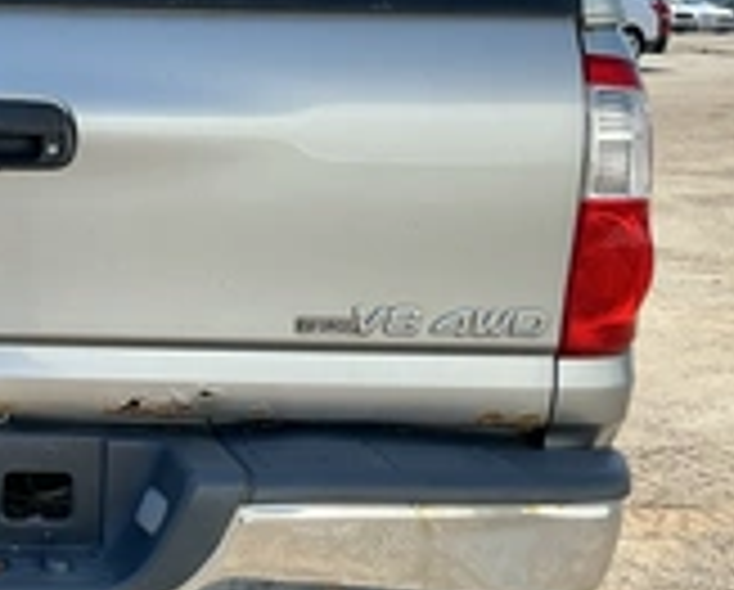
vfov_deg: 22.9
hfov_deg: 26.9
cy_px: 315
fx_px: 1458
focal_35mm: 67
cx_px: 23
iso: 25
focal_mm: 3
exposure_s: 1/804
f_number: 1.8
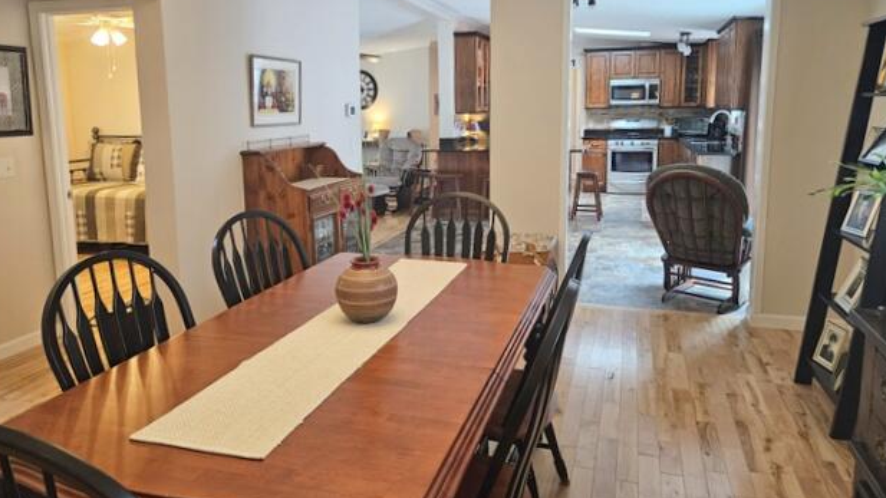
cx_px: 444
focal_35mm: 26
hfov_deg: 71.9
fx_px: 611
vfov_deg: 44.0
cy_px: 184
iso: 400
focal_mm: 5.4
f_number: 1.8
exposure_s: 1/120
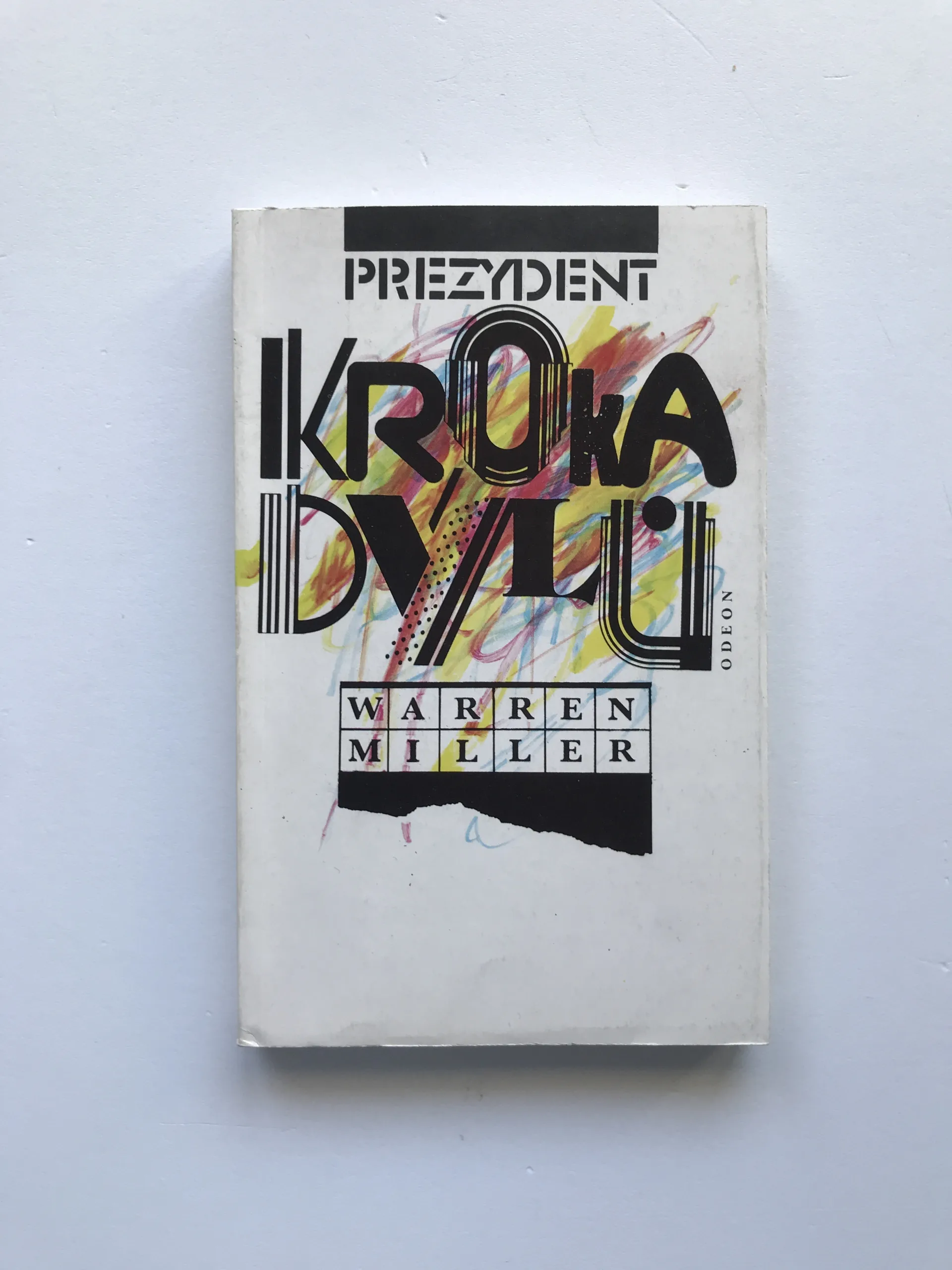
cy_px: 635
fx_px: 1027
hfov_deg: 49.7
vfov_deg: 63.4
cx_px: 476
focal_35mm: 28
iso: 25
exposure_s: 1/50
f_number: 1.8
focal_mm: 3.99
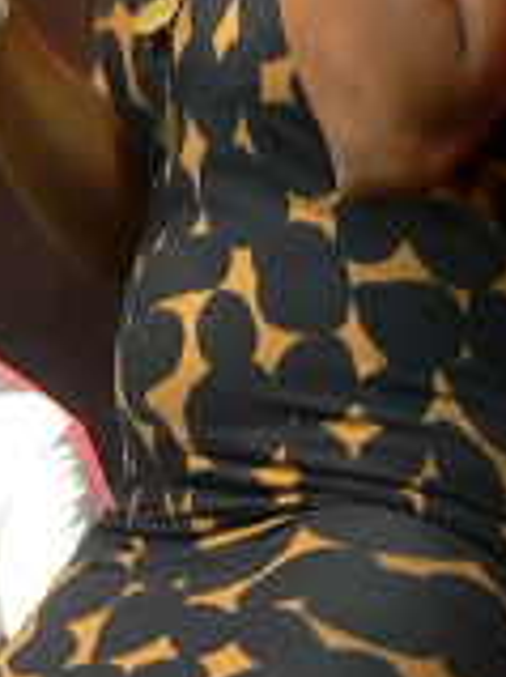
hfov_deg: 5.4
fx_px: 5308
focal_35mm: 272
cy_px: 204
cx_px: -85
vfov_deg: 7.3
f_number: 3.2
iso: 64
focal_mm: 12.4
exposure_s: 1/60
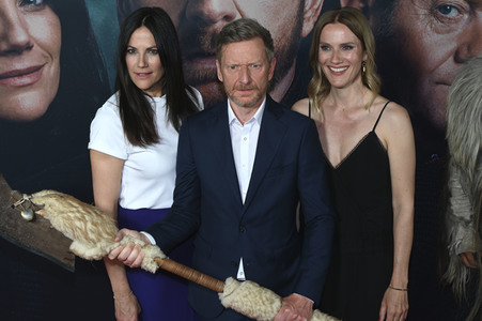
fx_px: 816
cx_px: 241
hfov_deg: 32.9
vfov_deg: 22.2
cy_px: 160
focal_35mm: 61
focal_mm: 61
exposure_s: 1/100
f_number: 6
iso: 1000
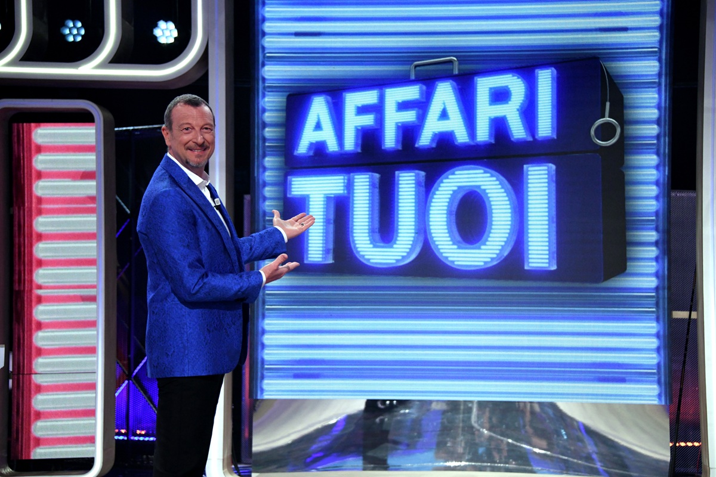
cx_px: 358
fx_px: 1989
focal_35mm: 100
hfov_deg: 20.4
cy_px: 238
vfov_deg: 13.7
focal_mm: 100
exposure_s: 1/250
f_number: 5.6
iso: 3200
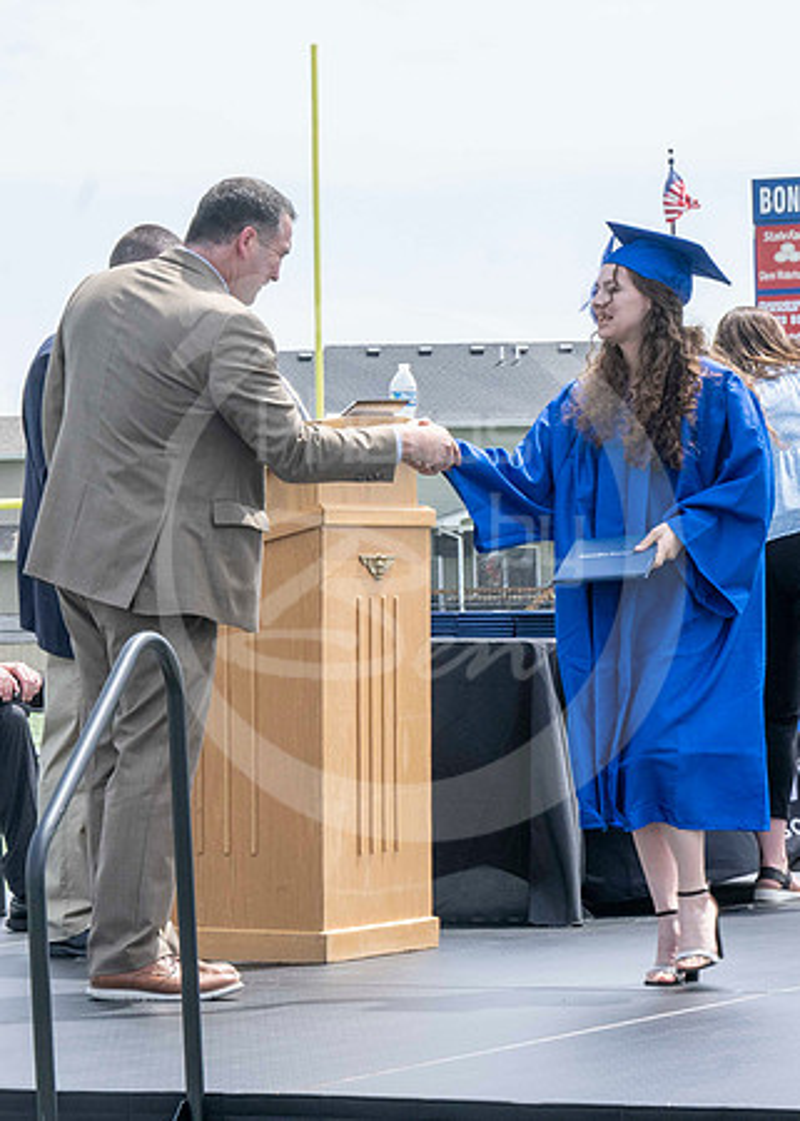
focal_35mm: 163
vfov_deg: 12.3
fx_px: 5198
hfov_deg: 8.8
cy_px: 370
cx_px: 154
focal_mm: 70
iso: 200
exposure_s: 1/250
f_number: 13
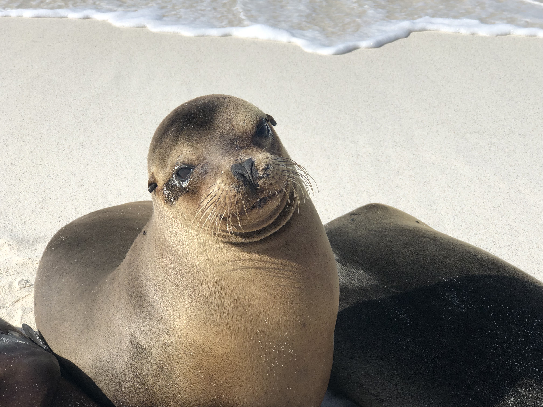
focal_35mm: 57
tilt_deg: -30.4
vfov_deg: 25.7
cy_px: 204
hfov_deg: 33.8
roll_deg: -2.1
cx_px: 272
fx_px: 894
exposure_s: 1/1297
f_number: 2.8
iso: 20
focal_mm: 6.6
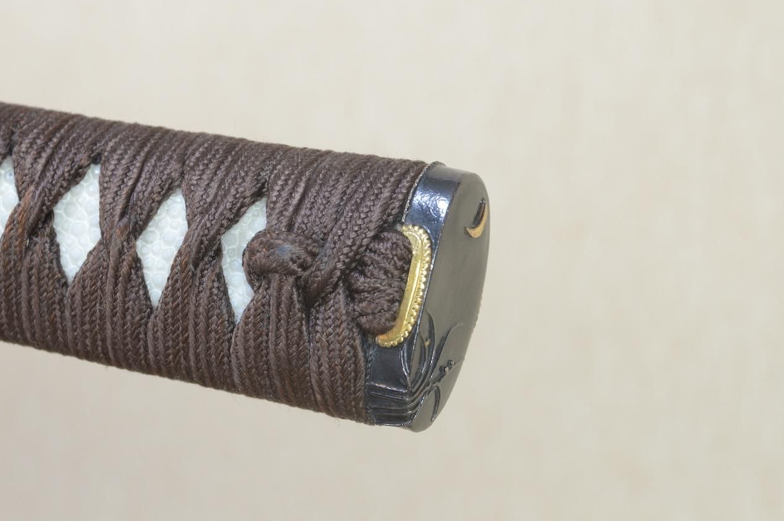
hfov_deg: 13.1
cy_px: 241
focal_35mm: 157
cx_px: 422
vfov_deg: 8.8
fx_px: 3406
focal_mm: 95
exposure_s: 1/1.6
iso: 400
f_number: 11
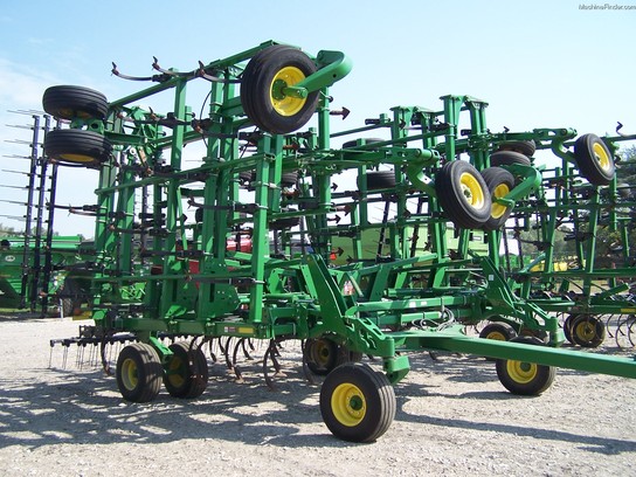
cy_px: 238
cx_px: 318
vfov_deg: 37.7
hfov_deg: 49.0
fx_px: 698
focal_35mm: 38
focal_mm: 6.3
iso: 80
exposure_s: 1/750
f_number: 2.8
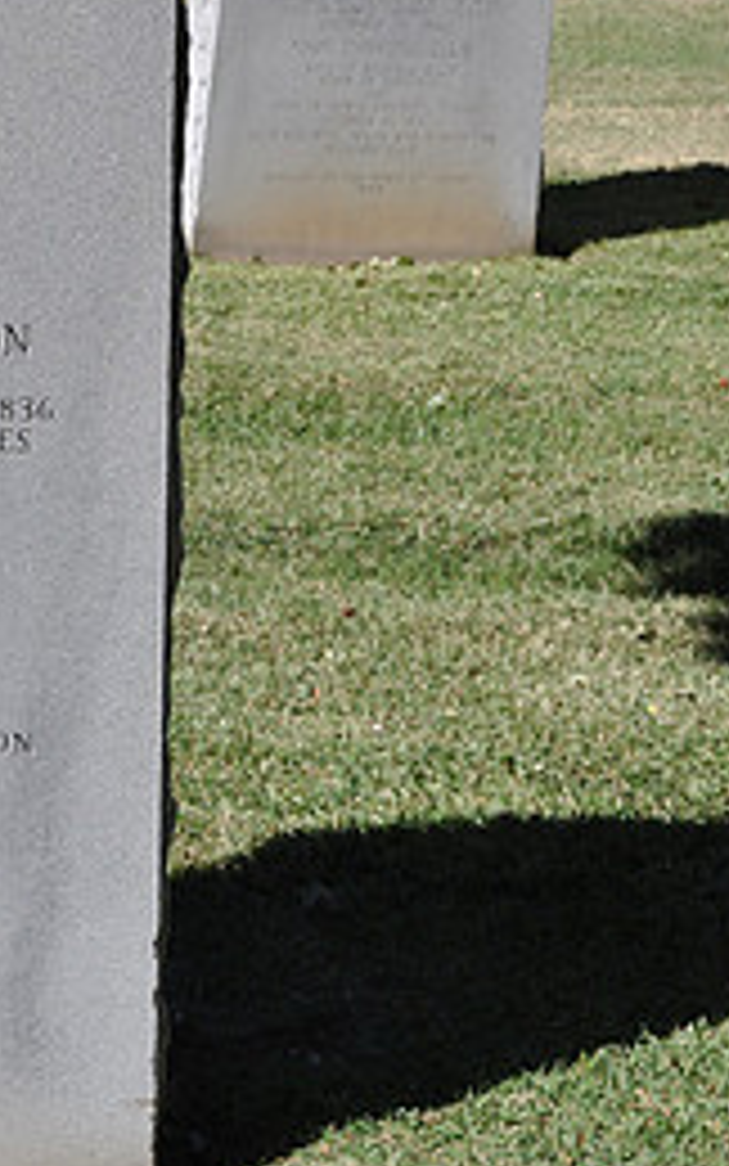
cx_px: -248
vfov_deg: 23.3
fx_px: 2828
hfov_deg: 14.0
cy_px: 475
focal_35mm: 89
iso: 200
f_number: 7.1
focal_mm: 26
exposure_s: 1/200
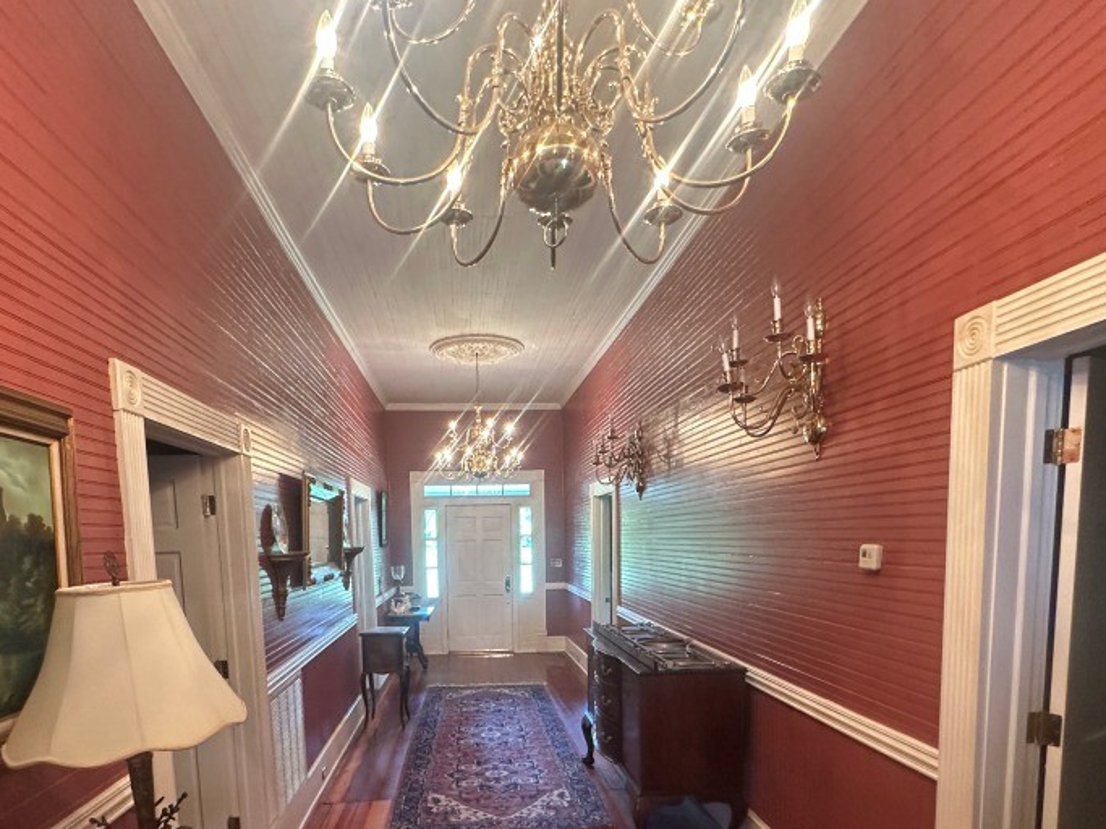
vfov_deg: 60.5
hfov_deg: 78.8
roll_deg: +1.3
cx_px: 502
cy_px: 606
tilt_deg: -5.0
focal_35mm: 21
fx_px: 671
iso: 500
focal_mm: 2.22
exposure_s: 1/60
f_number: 2.2
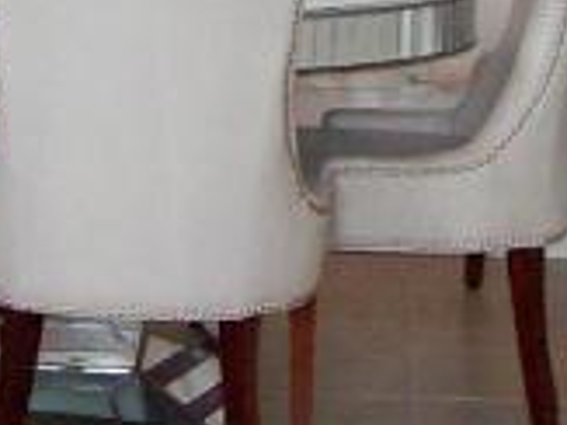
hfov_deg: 8.8
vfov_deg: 6.4
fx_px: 3699
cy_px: -338
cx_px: 233
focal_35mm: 226
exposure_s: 1/64
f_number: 2.7
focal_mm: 6
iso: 140
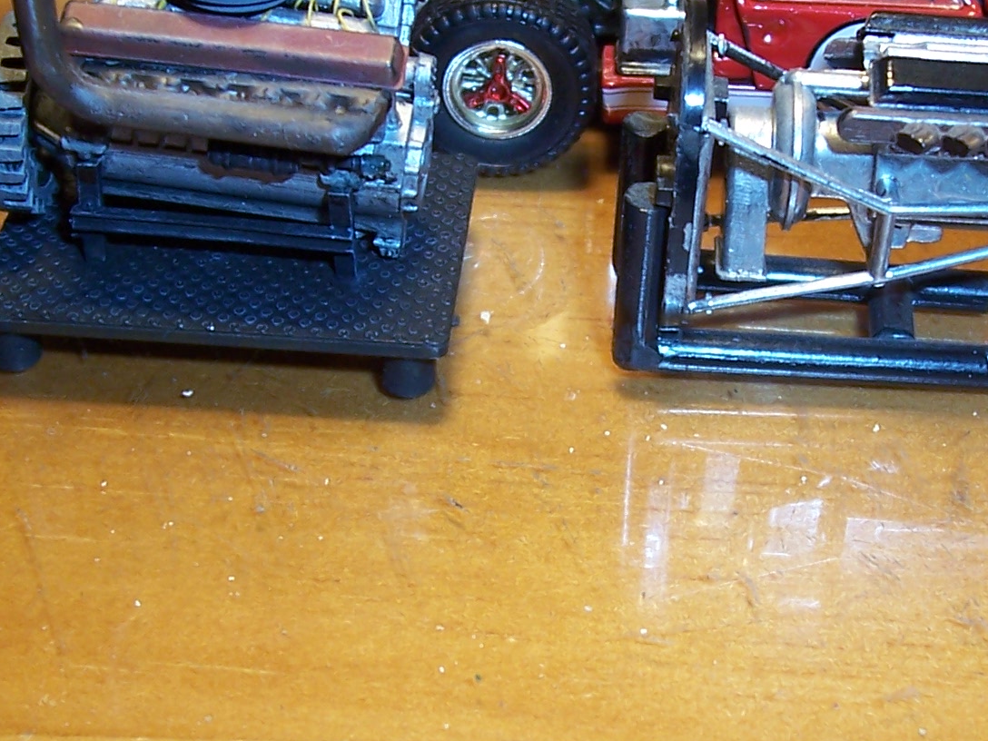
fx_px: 2055
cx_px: 654
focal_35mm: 72
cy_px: 401
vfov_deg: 20.4
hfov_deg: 26.9
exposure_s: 1/125
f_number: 2.7
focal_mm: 5.6
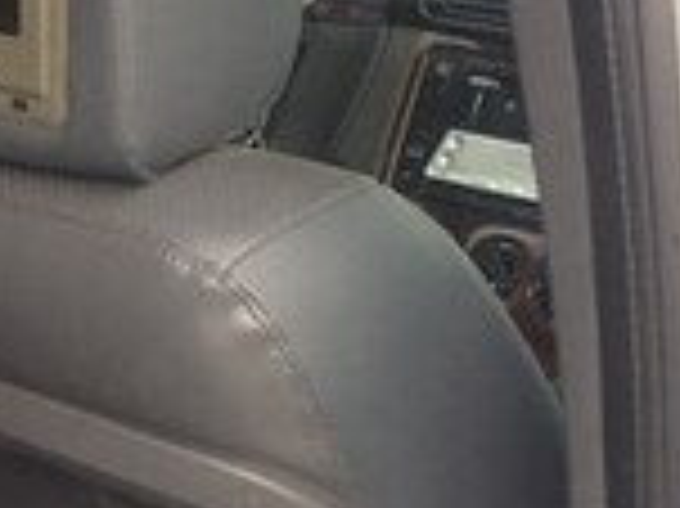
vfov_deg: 11.3
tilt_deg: -26.3
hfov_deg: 14.7
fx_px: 2493
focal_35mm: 127
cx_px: -266
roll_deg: +2.5
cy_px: 699
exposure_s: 1/100
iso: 64
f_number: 2.2
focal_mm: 4.15
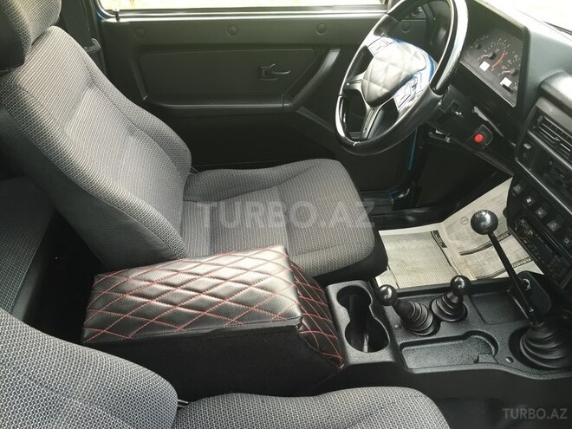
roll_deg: -6.2
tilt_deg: -35.0
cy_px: 214
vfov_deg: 48.2
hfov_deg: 61.7
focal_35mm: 29
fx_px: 479
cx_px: 286
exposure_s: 1/33
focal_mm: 4.15
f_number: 2.2
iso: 32
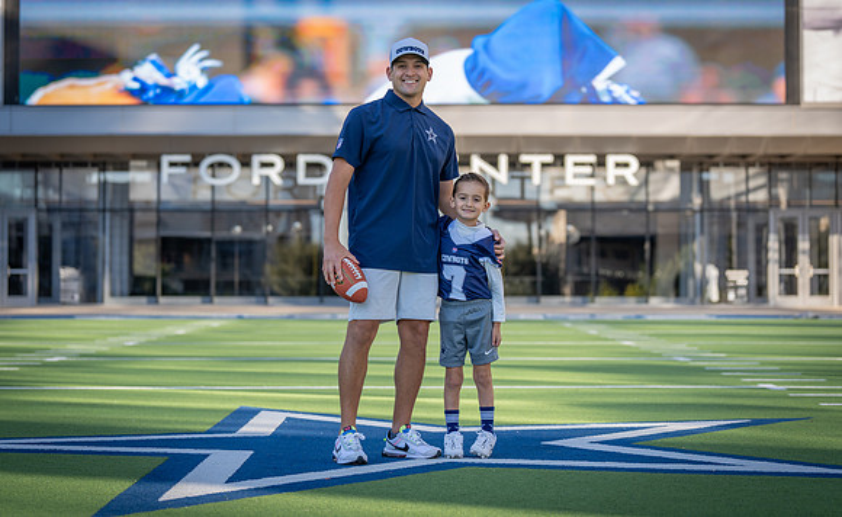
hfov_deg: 25.5
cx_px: 423
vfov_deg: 15.8
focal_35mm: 82
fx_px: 1861
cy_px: 235
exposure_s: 1/640
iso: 125
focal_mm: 78
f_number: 2.8
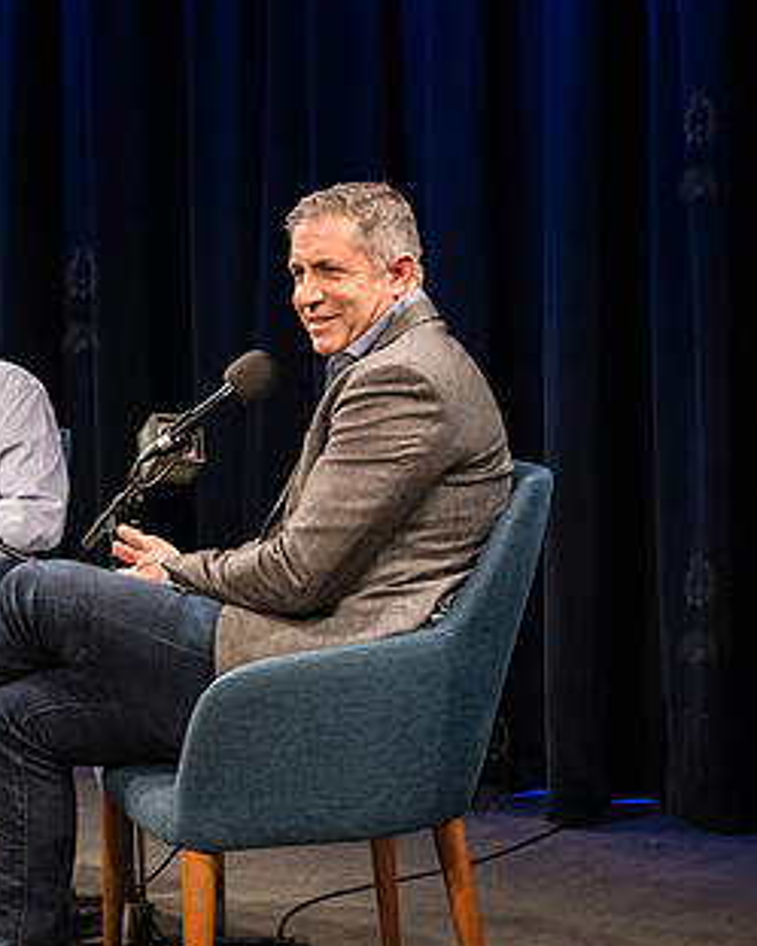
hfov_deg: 18.7
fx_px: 2295
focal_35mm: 82
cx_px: 294
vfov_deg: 23.3
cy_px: 518
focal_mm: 34
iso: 3200
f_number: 4
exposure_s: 1/250
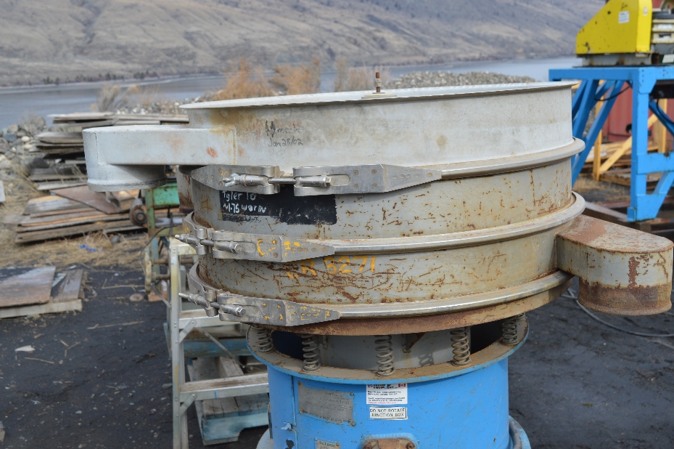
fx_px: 786
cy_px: 214
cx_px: 353
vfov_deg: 31.8
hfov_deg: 46.4
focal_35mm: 42
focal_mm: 26
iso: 100
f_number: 7.1
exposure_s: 1/200
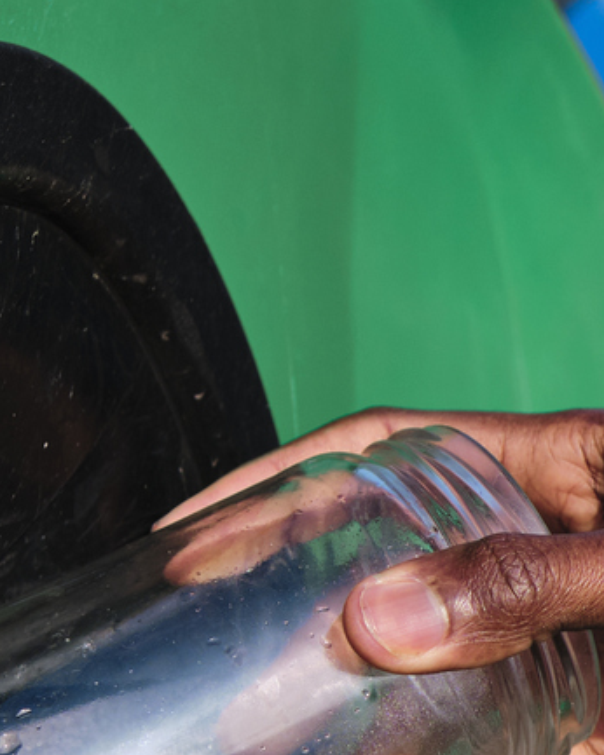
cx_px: 914
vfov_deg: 11.9
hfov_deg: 9.3
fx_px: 3600
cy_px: 654
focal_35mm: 161
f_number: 2.8
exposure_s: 1/2000
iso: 160
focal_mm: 23
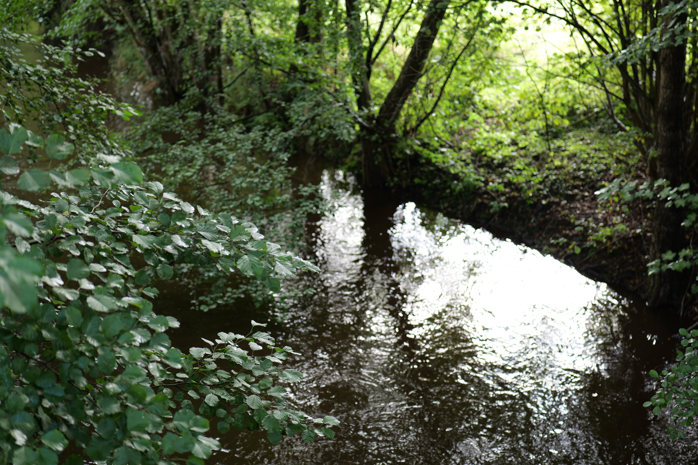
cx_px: 349
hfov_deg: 39.6
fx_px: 969
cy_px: 232
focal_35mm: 50
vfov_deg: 27.0
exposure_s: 1/60
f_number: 1.8
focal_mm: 50
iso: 100
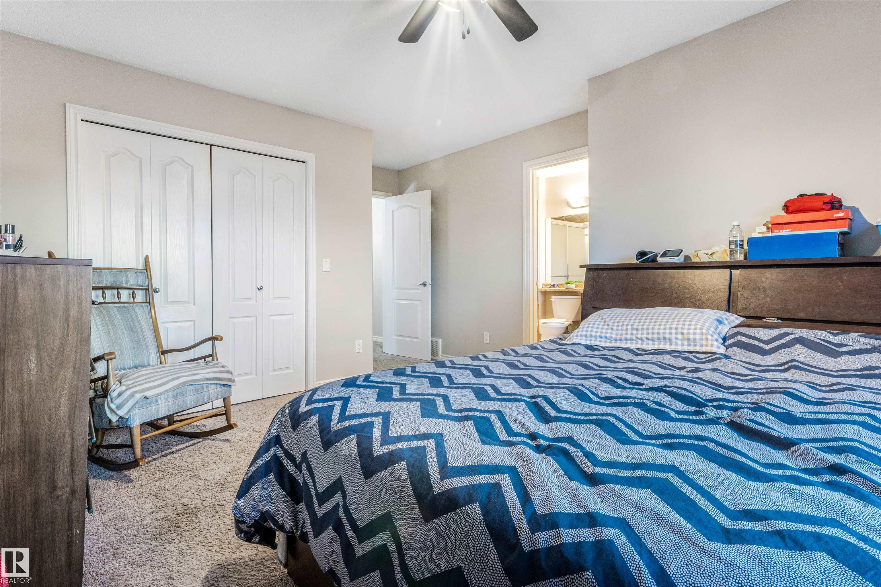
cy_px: 294
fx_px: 404
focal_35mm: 16
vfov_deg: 72.1
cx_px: 440
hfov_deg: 95.0
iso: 200
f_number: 11
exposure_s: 1.5
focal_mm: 11
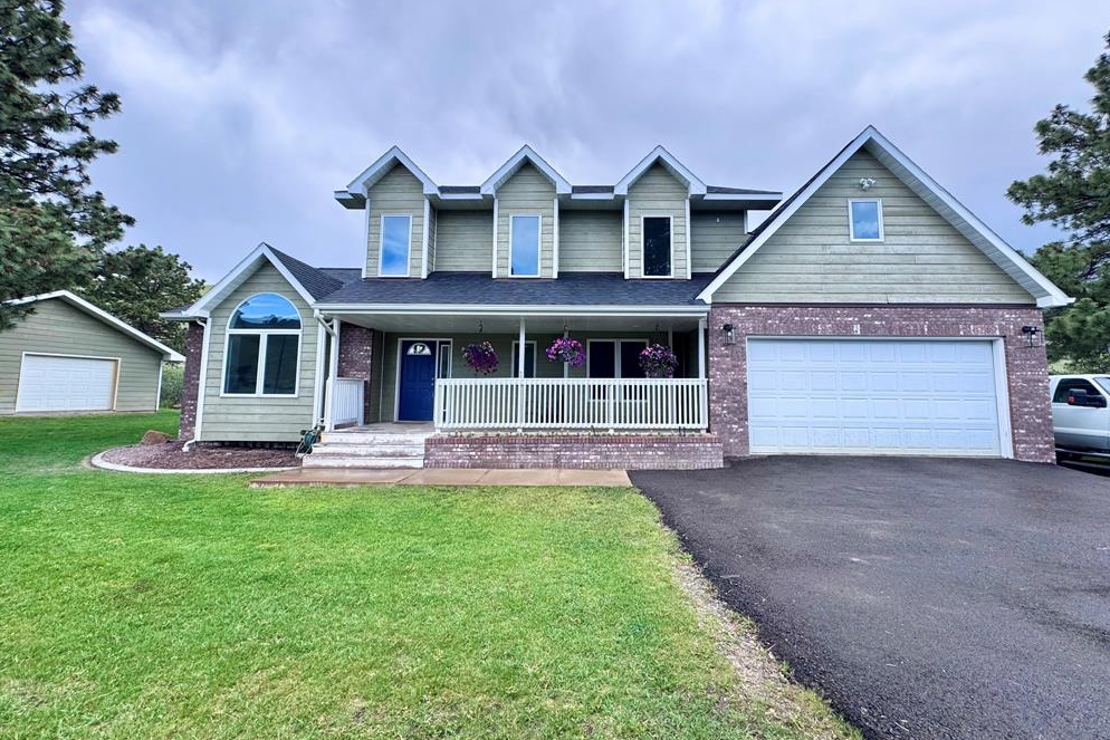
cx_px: 564
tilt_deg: +4.8
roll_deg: -1.2
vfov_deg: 77.2
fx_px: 463
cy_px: 345
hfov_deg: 100.4
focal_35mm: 15
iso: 40
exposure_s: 1/379
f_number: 2.2
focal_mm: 2.22
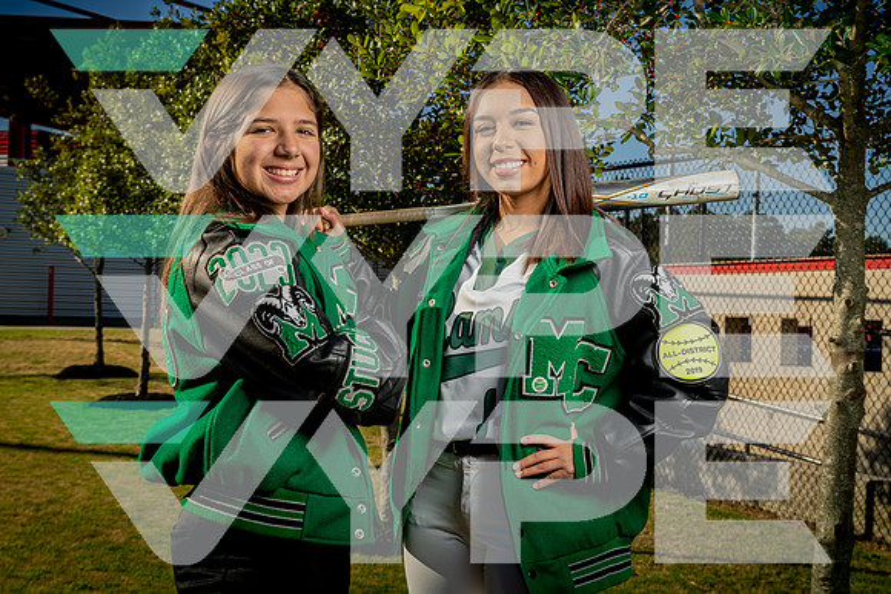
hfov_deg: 41.1
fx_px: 1188
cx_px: 446
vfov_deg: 28.1
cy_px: 297
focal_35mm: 48
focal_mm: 48
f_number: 10
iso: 125
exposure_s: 1/250
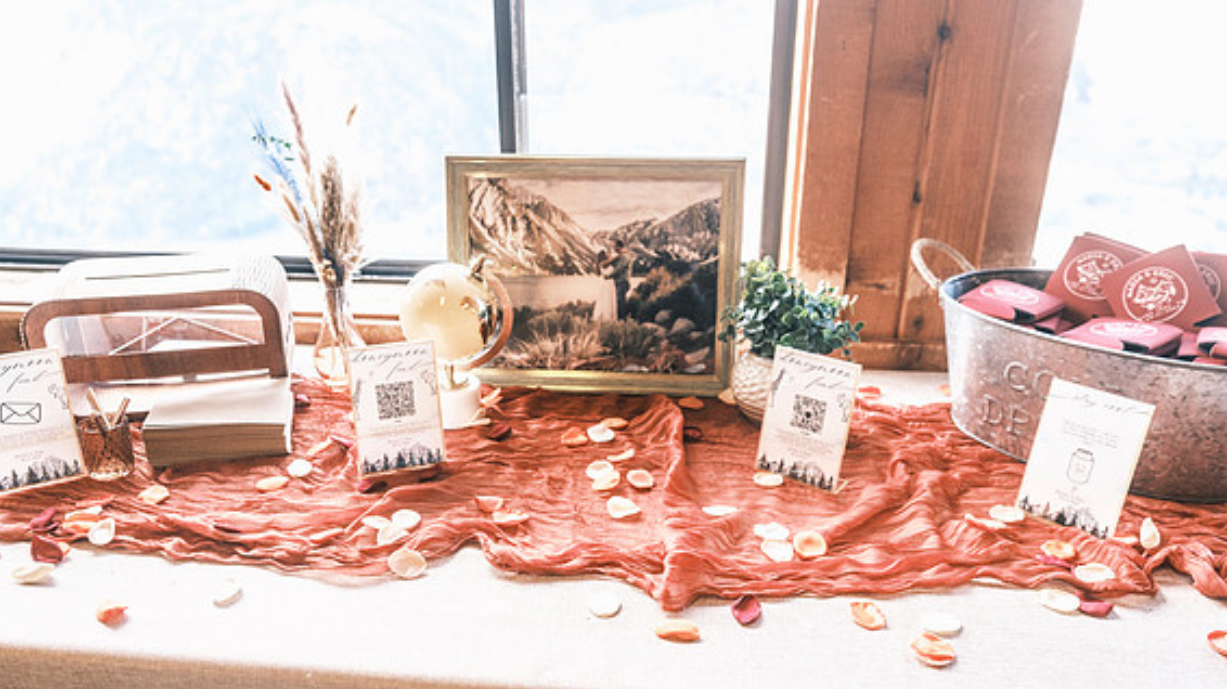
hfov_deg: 66.1
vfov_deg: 40.1
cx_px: 600
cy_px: 385
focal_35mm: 29
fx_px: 943
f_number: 2.2
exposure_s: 1/350
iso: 640
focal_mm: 18
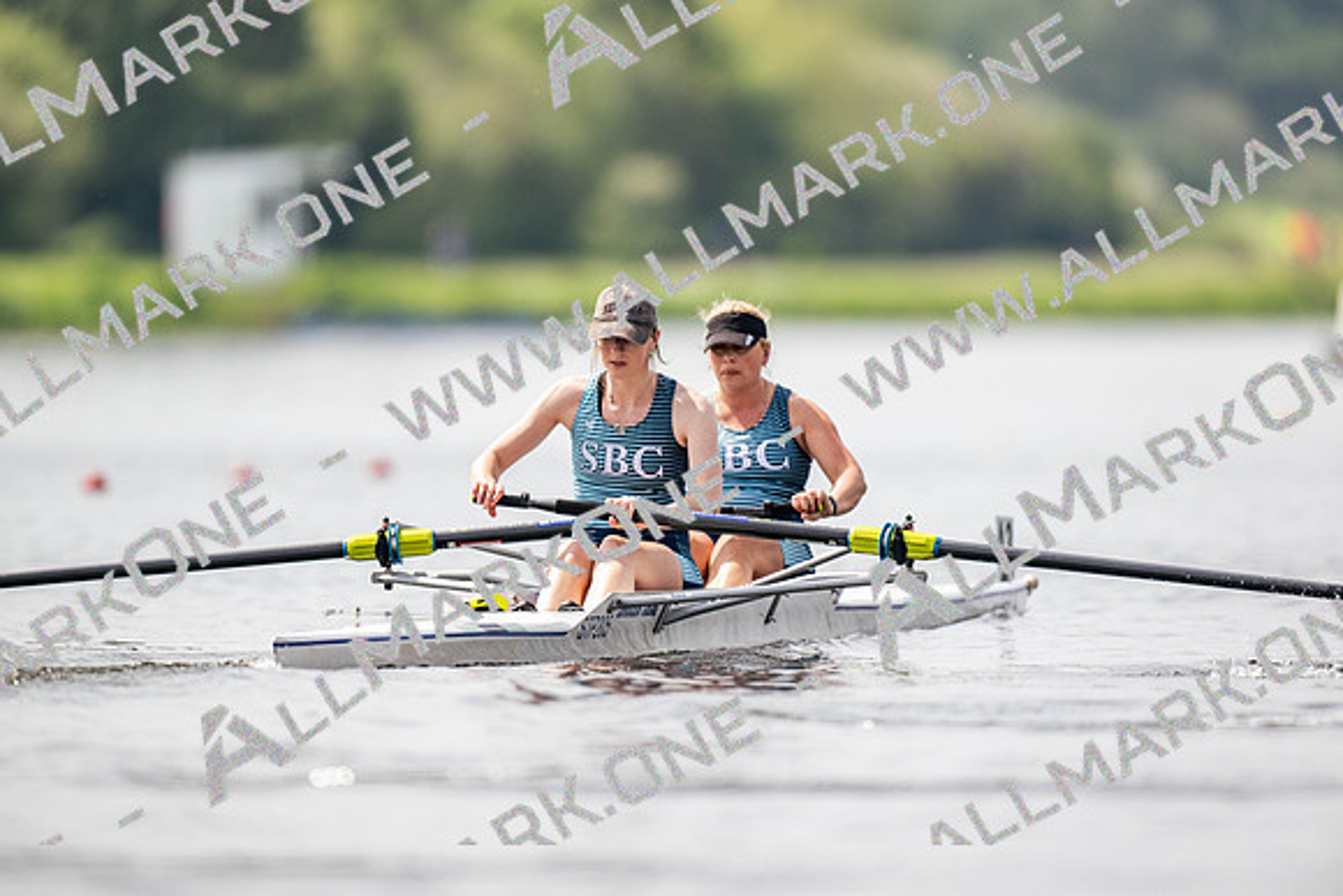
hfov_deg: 3.4
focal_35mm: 600
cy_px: 448
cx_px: 672
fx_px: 22388
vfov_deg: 2.3
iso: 320
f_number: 4
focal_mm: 600
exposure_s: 1/2500
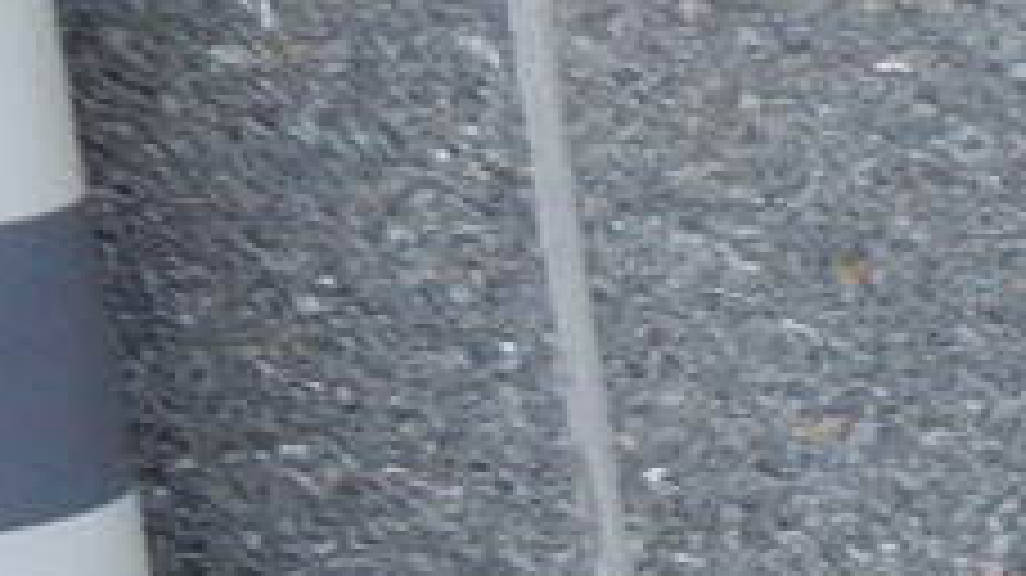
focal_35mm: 191
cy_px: 824
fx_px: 5194
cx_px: 3488
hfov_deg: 8.5
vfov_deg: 6.3
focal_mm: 4.5
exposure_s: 1/250
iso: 180
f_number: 3.7
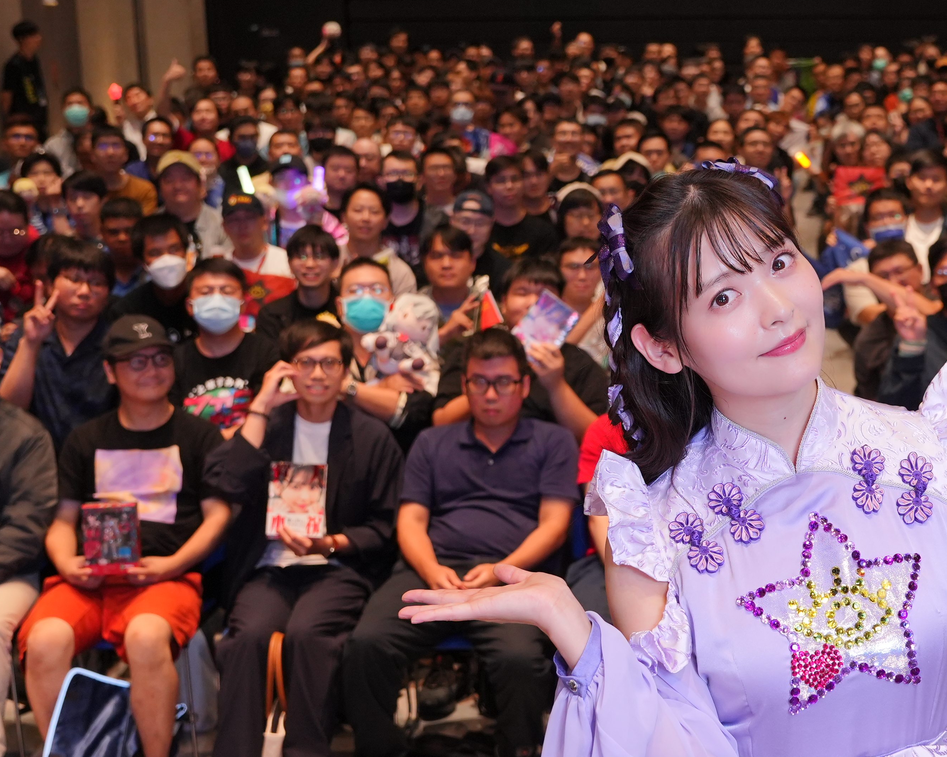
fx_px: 1934
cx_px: 735
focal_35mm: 69
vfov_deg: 22.2
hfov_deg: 27.1
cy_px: 420
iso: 1000
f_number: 4
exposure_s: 1/100
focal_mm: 28
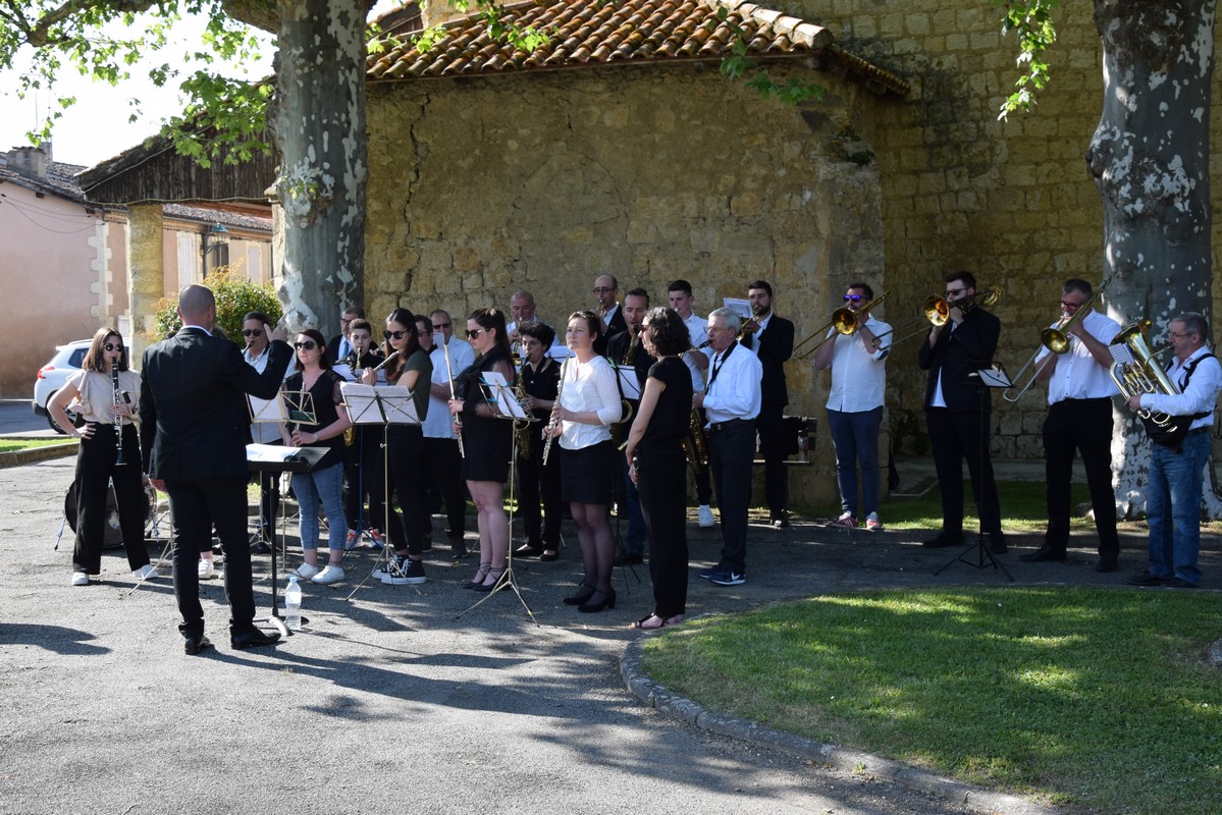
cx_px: 611
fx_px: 1630
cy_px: 408
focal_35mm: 48
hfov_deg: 41.1
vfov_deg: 28.1
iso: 360
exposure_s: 1/250
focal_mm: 32
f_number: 8
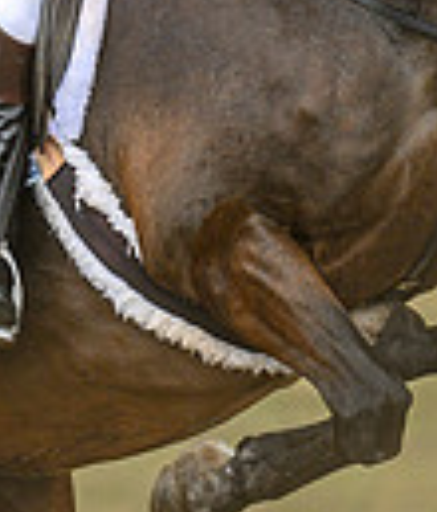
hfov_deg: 1.9
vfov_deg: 2.2
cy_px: 161
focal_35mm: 850
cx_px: -212
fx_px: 13230
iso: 400
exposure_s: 1/1000
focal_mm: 145
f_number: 3.5
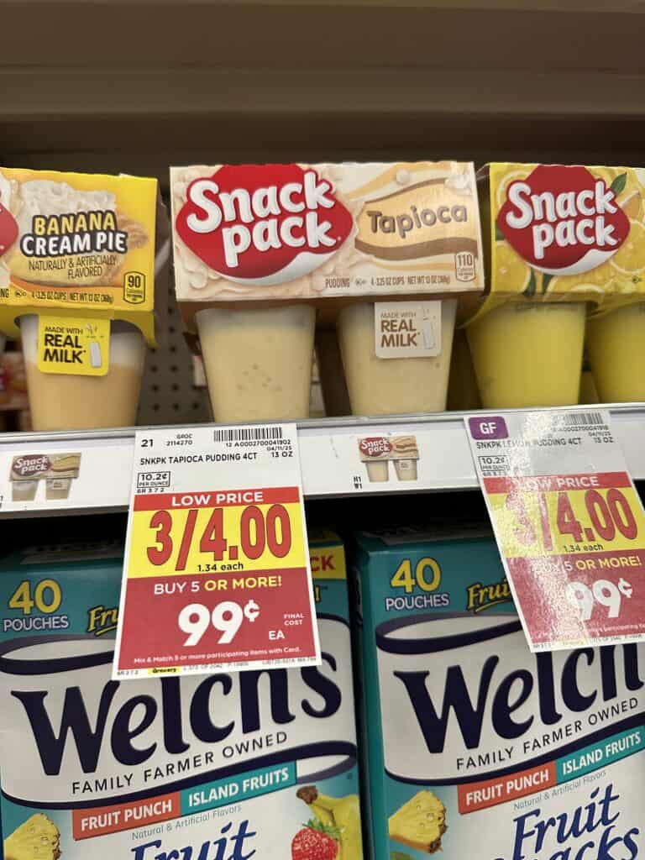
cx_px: 322
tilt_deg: +1.3
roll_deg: +1.9
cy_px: 430
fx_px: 596
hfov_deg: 56.8
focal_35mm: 24
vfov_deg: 71.6
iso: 200
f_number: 1.78
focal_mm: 6.86
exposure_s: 1/120
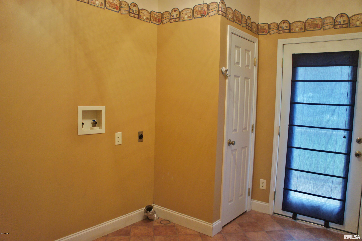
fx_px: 271
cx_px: 181
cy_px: 120
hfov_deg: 67.4
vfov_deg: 47.9
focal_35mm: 27
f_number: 3.5
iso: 800
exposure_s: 1/30
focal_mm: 18
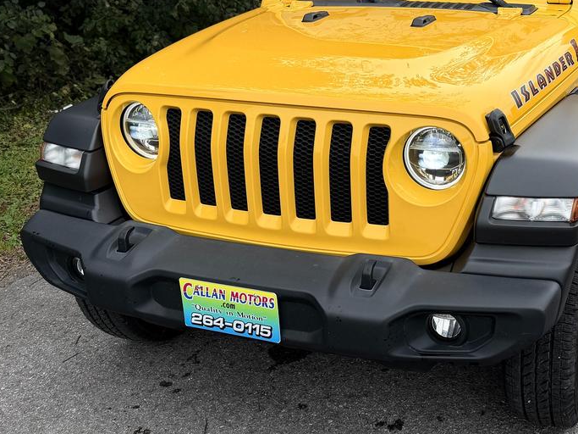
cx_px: 423
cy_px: 182
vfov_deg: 32.1
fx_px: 751
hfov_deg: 41.0
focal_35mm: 45
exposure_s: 1/943
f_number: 1.78
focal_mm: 6.76
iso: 80
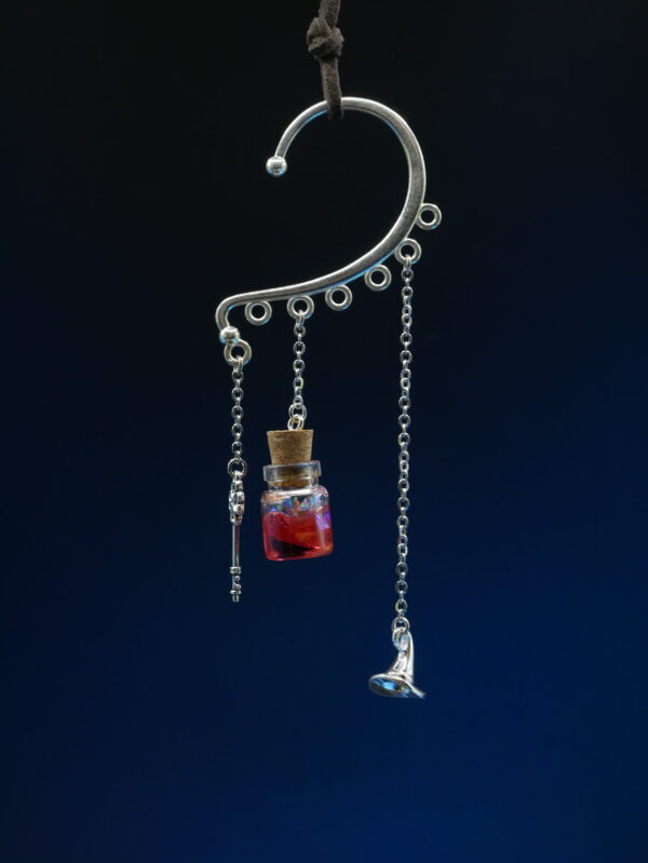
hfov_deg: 24.4
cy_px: 432
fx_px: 1496
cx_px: 324
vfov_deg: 32.2
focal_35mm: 60
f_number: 6.3
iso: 800
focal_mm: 30
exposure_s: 1/60
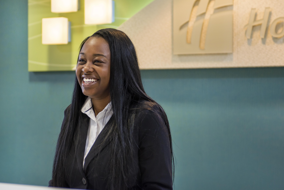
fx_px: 552
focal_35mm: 70
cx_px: 142
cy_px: 95
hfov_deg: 28.8
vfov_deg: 19.5
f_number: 2.8
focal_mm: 70
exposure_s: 1/100
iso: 1600
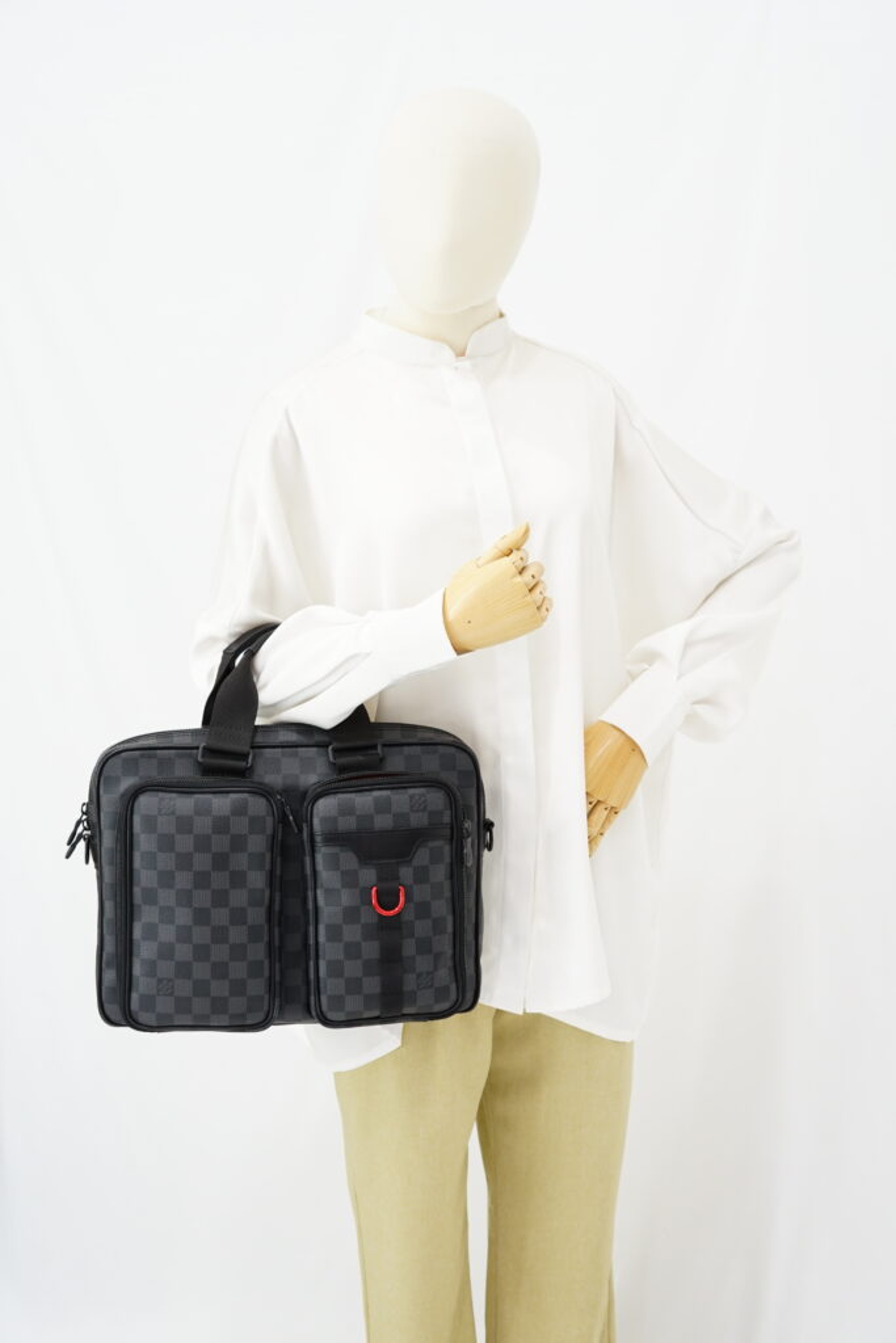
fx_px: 1866
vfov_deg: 39.6
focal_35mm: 50
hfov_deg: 27.0
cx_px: 448
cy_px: 672
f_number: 6.3
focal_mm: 50
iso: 640
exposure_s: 1/8
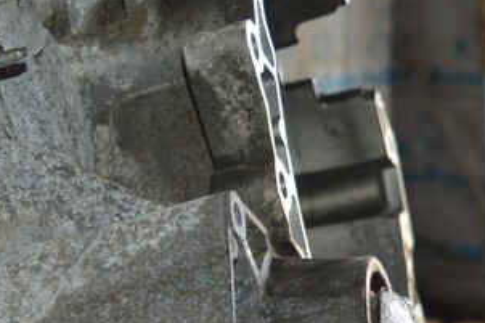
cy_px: 311
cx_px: 6
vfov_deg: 12.1
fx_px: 1508
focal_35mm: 112
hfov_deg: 17.9
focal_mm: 22
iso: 560
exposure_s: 1/60
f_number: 3.8
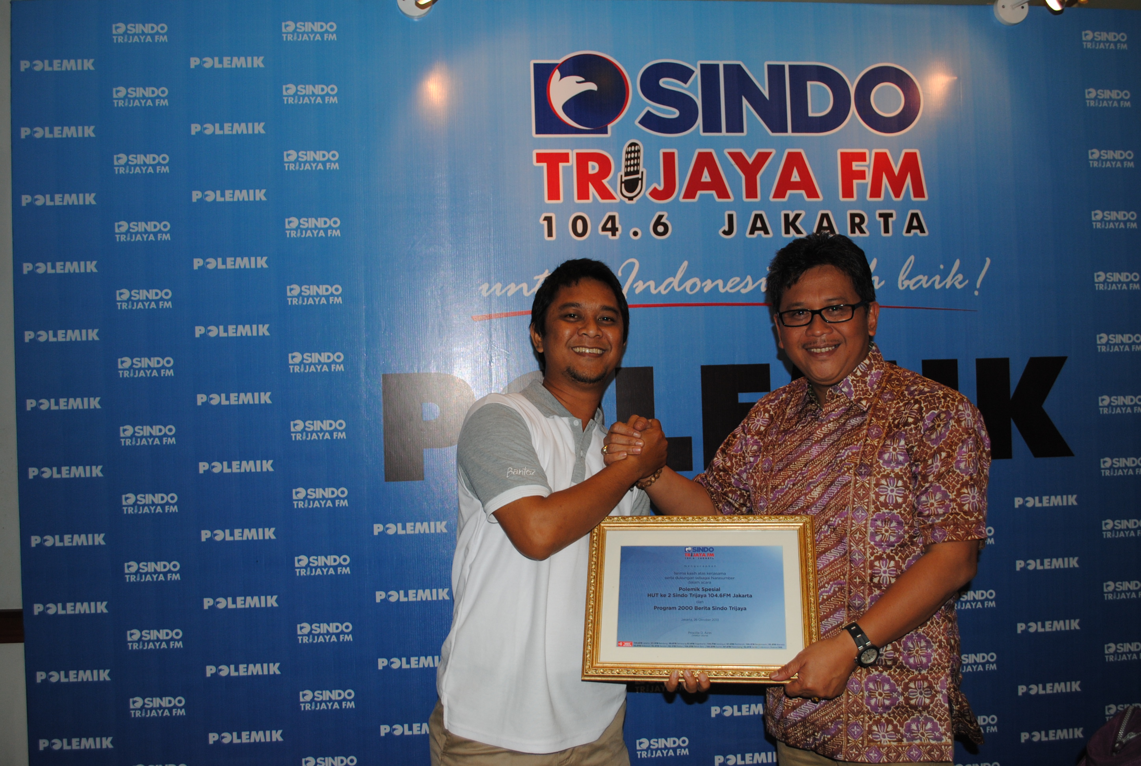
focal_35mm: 33
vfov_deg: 40.1
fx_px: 1048
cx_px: 570
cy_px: 383
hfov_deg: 57.1
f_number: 3.8
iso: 200
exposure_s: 1/60
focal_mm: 22
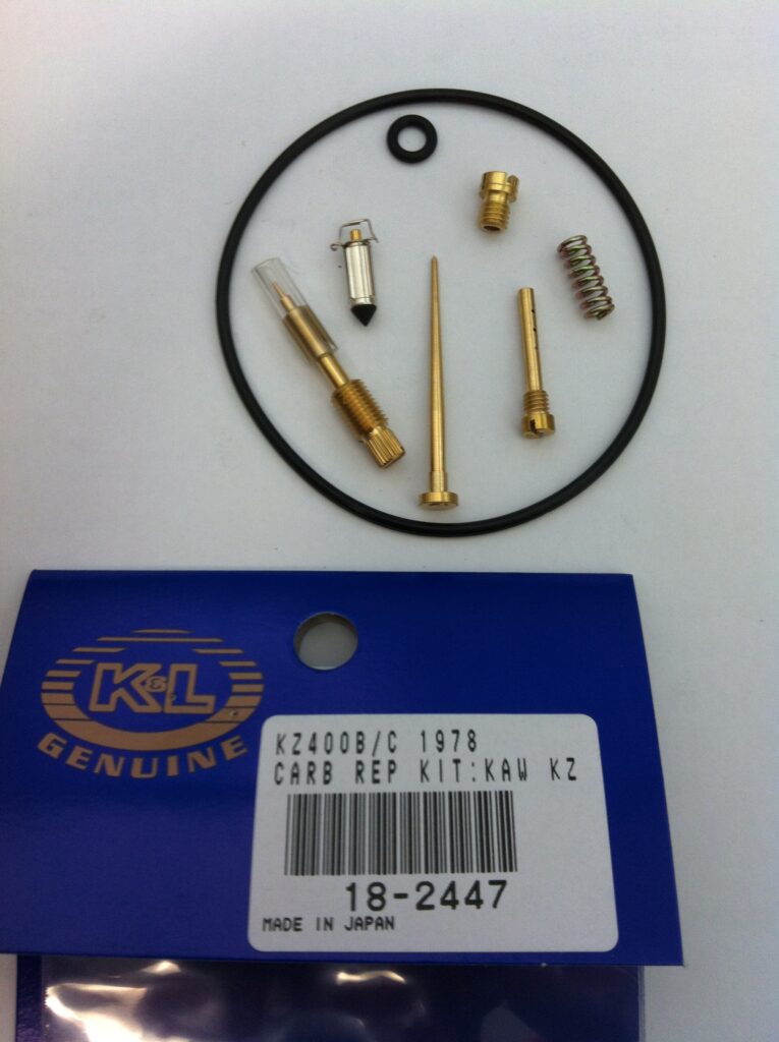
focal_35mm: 35
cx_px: 390
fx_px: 1053
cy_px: 521
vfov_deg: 52.7
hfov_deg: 40.6
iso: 80
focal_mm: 3.85
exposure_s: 1/15
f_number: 2.8
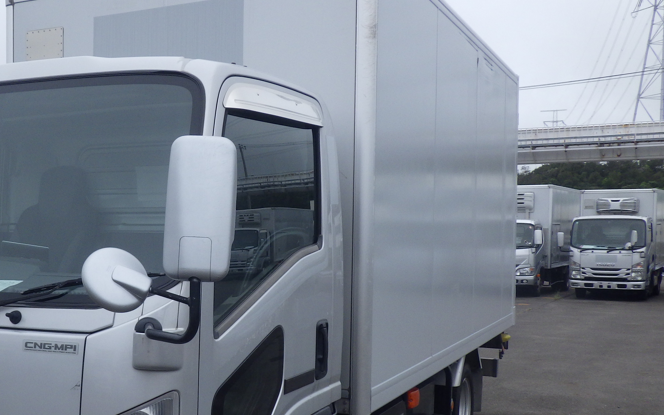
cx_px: 133
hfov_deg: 40.1
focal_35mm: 48
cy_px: 262
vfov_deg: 26.8
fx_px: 869
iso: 125
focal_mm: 5
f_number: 4.2
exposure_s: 1/640
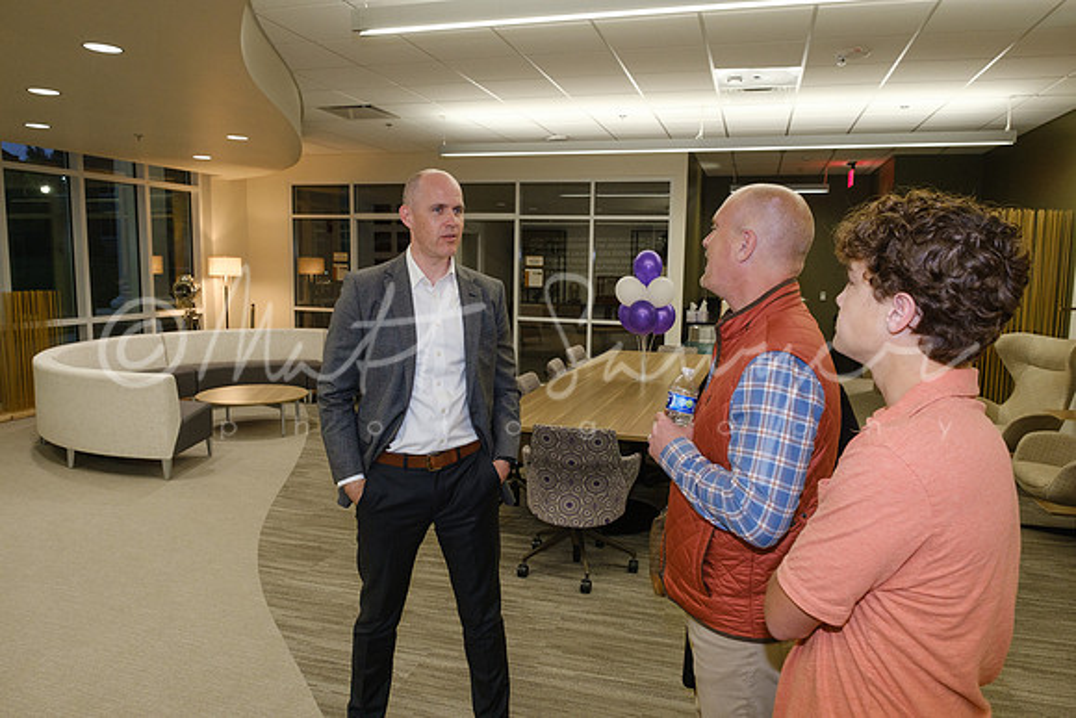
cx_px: 538
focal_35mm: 24
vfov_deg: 53.2
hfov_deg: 73.7
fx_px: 717
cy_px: 359
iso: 1600
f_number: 5.6
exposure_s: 1/60
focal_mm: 16
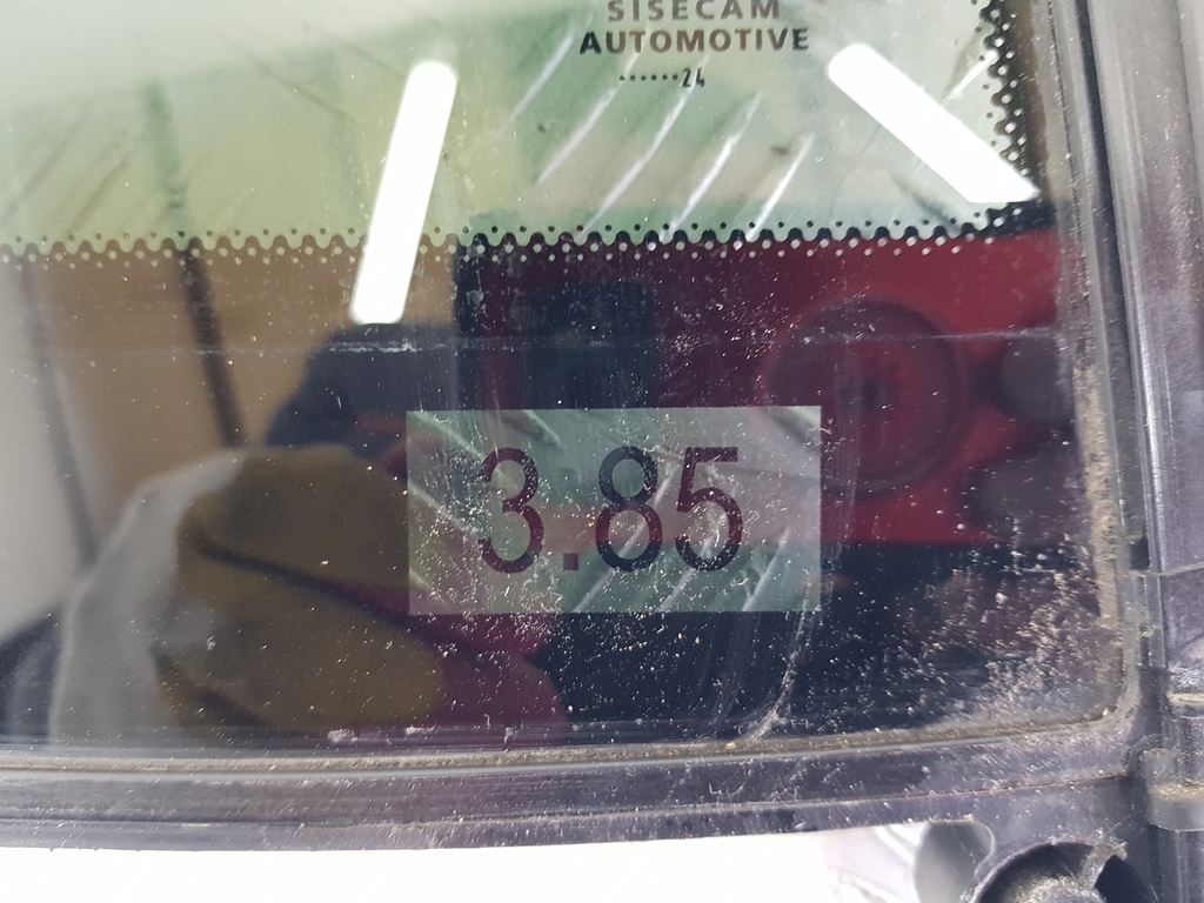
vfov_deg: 53.1
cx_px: 602
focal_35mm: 26
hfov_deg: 67.3
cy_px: 452
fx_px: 904
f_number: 1.7
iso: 400
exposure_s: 1/50
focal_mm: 4.2
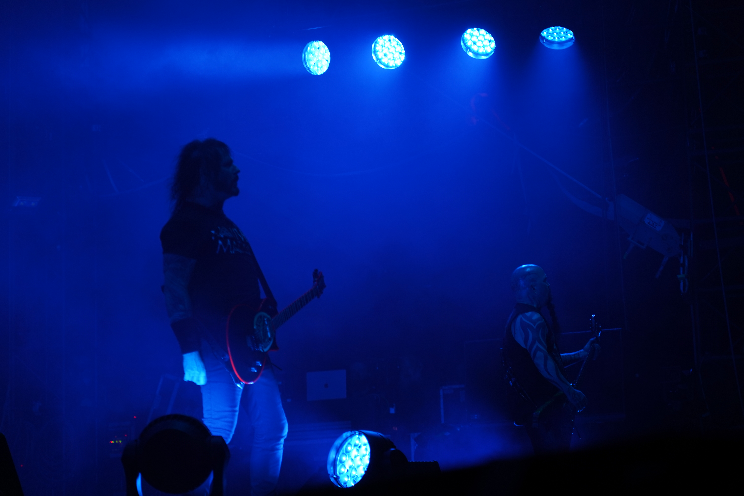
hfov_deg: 19.5
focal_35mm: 105
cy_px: 248
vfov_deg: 13.0
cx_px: 372
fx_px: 2170
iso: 250
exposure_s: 1/125
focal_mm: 105
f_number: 4
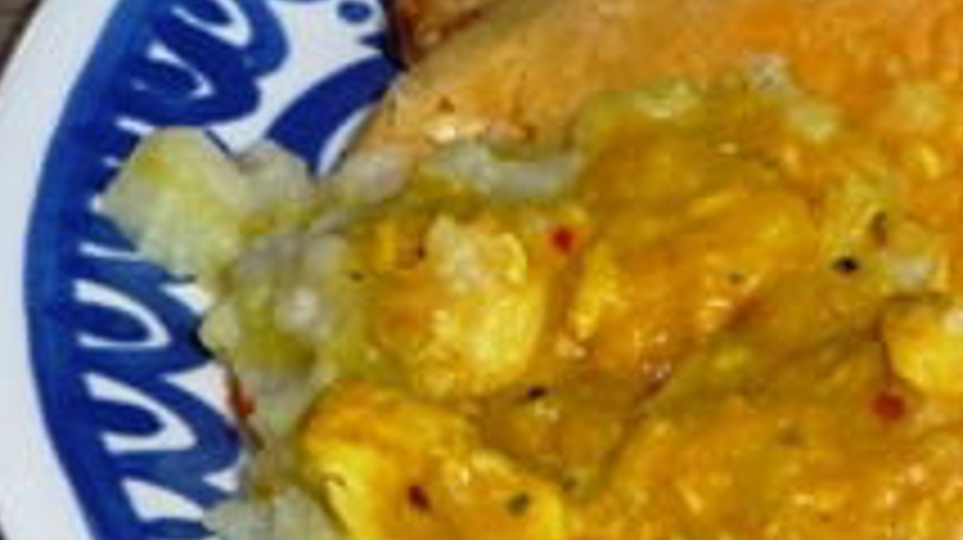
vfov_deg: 7.4
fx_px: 4159
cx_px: 1102
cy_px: 54
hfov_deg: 12.9
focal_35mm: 163
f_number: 4.2
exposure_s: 1/30
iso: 100
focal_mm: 8.5
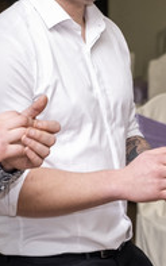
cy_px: 61
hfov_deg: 6.6
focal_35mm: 199
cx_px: 157
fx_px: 1442
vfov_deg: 10.5
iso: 1250
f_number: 2.8
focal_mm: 40.1
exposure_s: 1/160
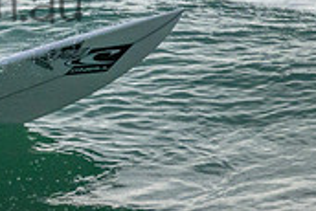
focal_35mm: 2702
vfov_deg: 0.5
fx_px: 23737
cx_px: -112
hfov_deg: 0.8
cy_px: -21
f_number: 11
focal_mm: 800
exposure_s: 1/2000
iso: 4000
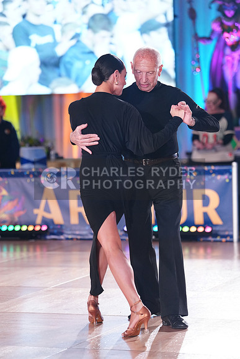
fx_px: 1349
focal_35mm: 135
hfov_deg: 10.2
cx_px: 120
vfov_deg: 15.2
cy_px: 180
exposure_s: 1/500
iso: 2000
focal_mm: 135
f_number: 2.8
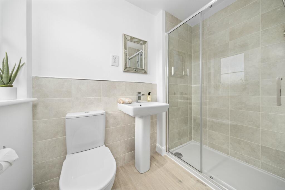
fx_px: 95
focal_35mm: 12
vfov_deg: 90.0
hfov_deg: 112.6
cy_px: 95
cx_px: 142
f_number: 16
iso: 800
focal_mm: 12
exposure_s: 1/3
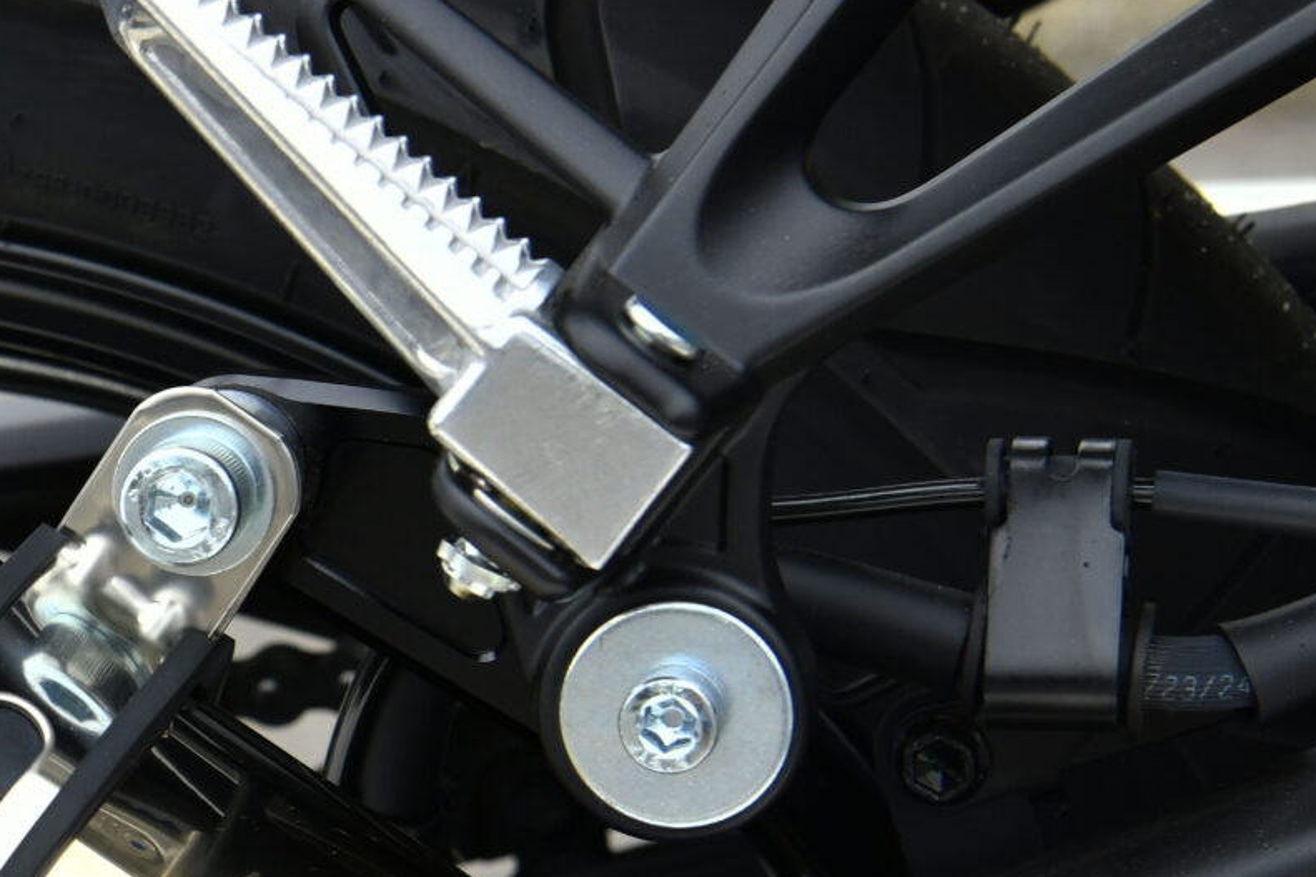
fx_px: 5080
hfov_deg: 14.2
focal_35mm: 139
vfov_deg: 9.8
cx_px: -339
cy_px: 743
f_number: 10
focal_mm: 55
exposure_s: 1/640
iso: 800
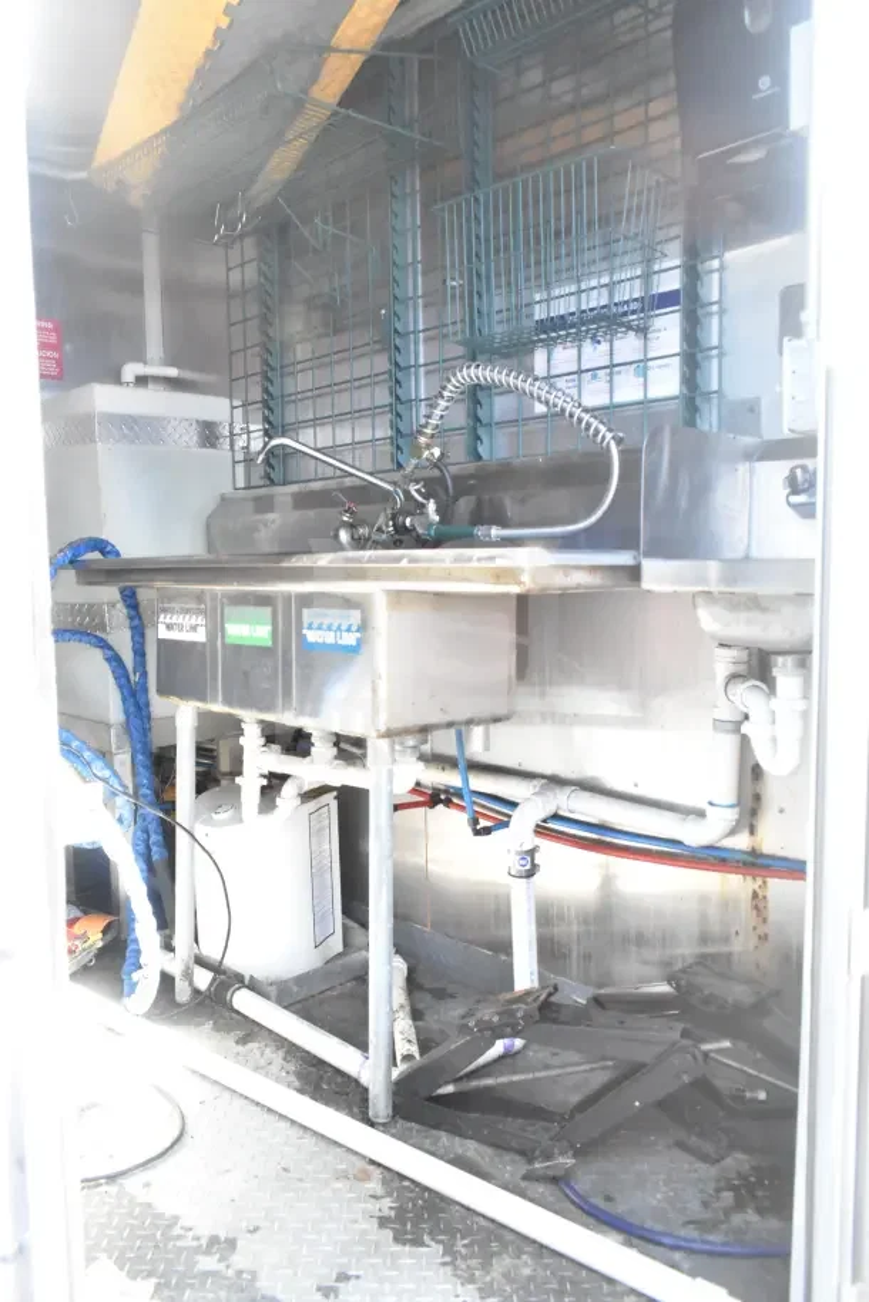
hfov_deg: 48.0
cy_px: 651
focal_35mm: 27
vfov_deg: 67.4
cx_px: 434
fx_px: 977
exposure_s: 1/250
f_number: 8
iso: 6400
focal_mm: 18
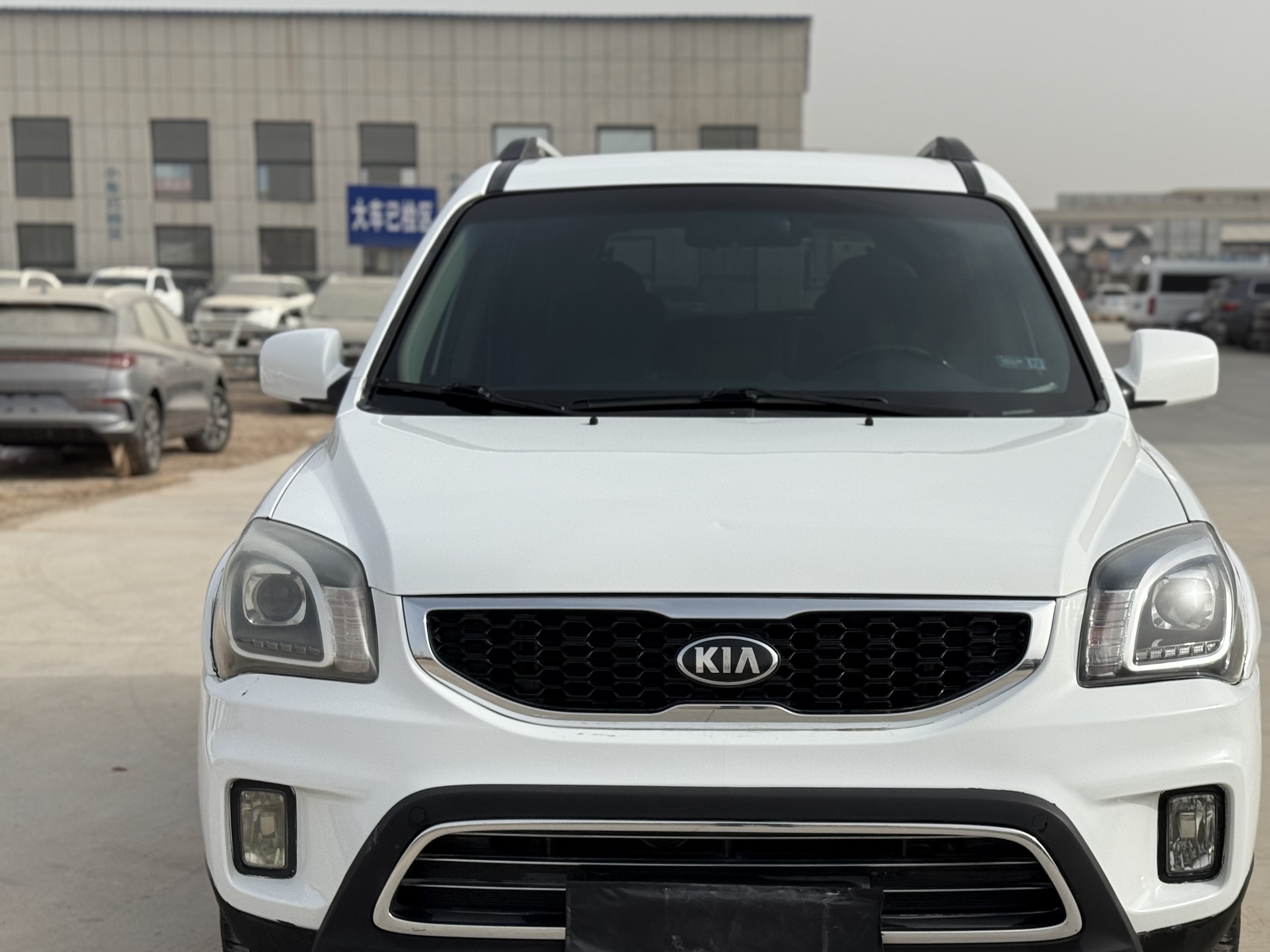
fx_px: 2201
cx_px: 729
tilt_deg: -7.3
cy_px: 568
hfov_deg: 32.1
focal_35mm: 60
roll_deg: +0.0
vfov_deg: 24.4
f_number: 1.78
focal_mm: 6.76
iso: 64
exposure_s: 1/6024
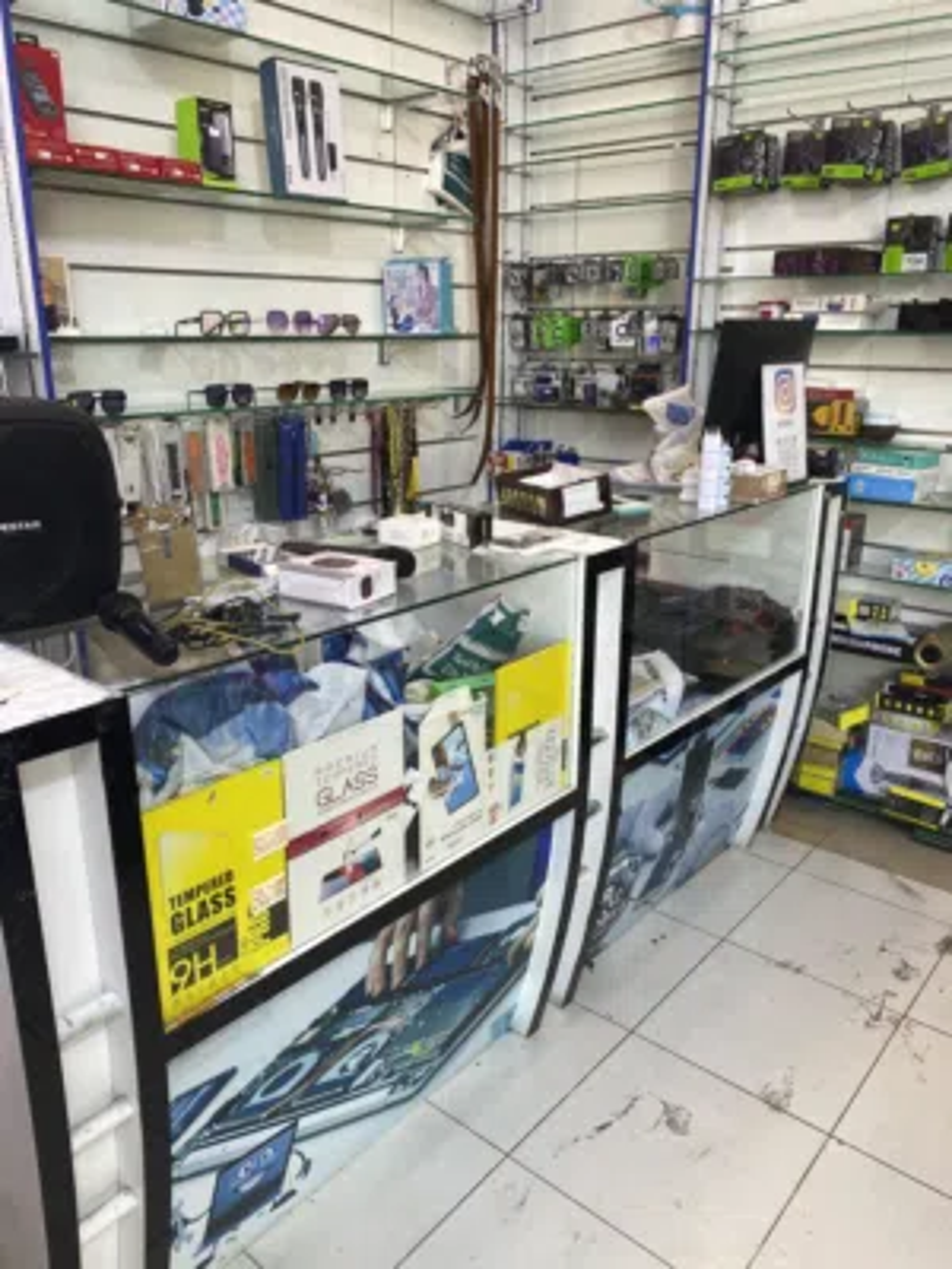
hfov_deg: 53.1
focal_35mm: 26
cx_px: 476
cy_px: 634
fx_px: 953
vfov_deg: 67.3
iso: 40
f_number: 1.8
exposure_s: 1/100
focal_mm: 4.25
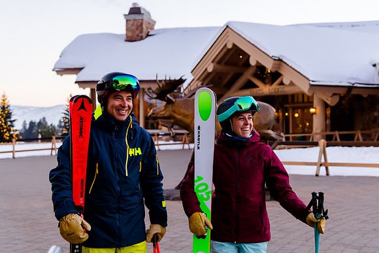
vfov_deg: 25.5
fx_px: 558
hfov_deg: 37.5
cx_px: 200
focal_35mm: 53
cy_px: 119
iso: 1250
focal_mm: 50
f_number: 4
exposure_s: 1/160
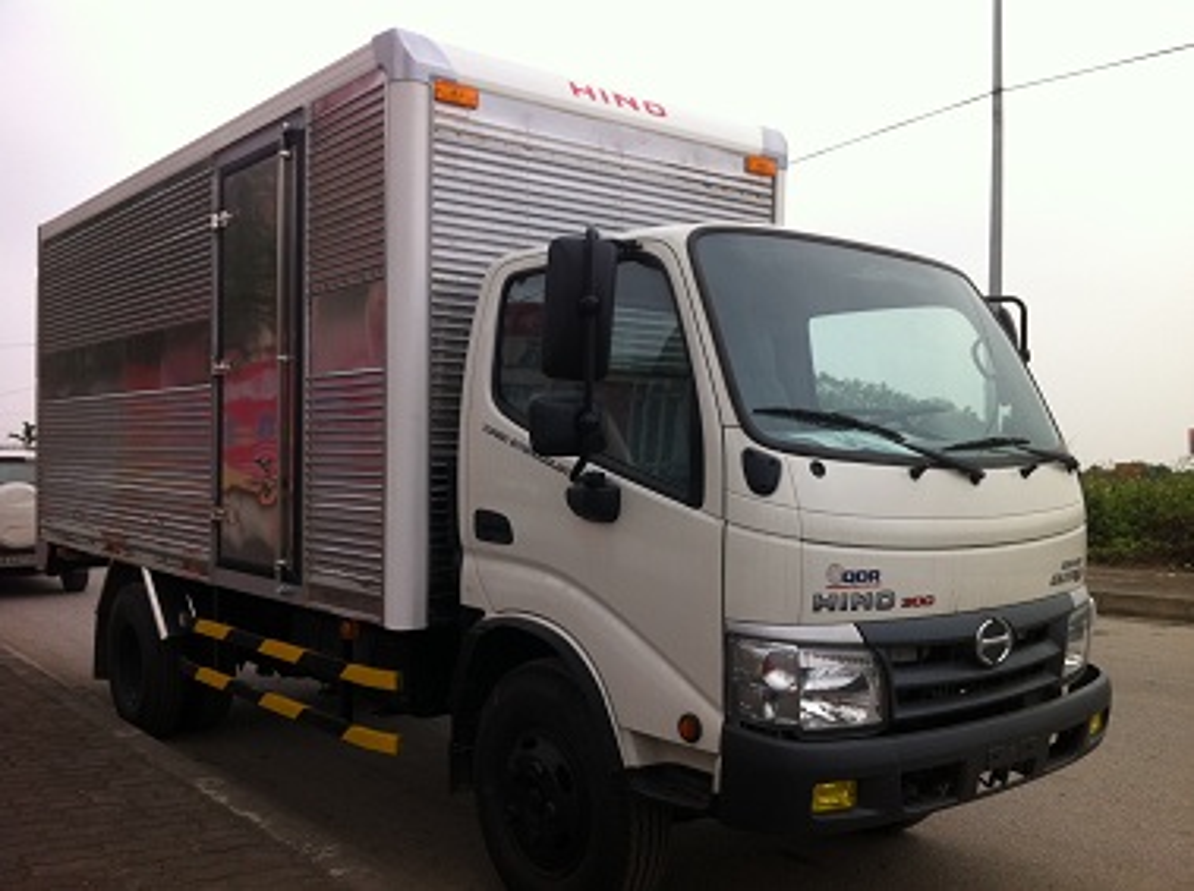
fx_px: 1205
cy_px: 446
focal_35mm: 35
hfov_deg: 52.7
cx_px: 597
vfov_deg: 40.6
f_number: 2.8
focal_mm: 3.85
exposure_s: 1/186
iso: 80
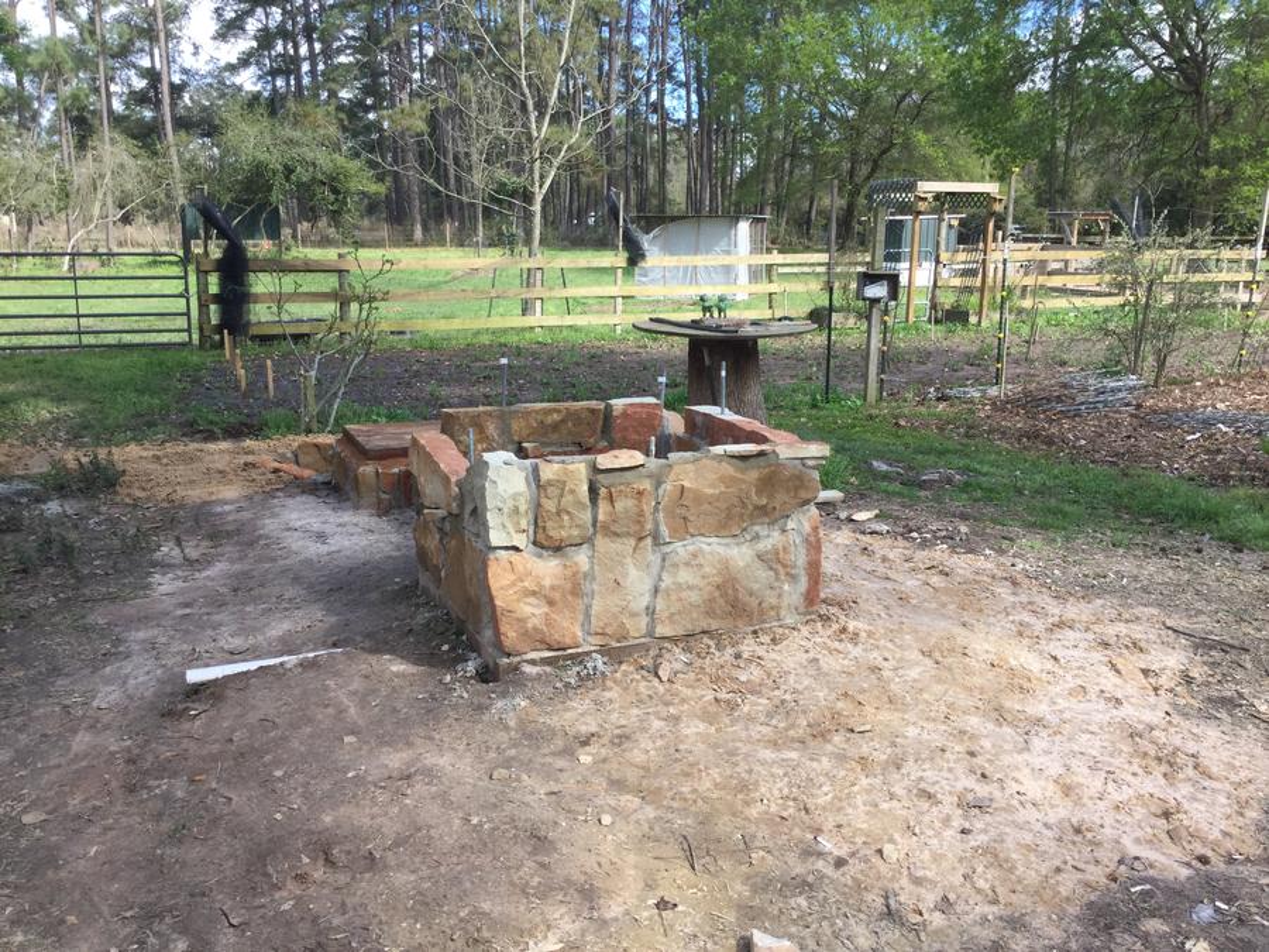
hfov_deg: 58.4
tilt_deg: -12.6
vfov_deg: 45.4
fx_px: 1136
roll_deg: -1.9
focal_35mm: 31
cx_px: 634
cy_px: 476
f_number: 2.4
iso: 25
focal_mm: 3.3
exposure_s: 1/388
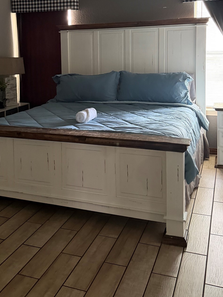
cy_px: 77
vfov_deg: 46.3
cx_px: 94
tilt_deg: -5.7
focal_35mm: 39
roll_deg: +0.4
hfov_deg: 36.7
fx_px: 335
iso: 800
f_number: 1.78
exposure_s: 1/30
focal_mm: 6.76
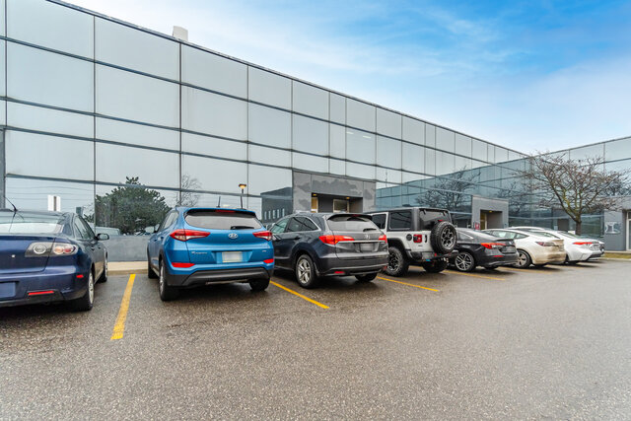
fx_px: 263
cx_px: 316
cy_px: 210
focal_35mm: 15
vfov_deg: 77.4
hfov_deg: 100.4
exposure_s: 1/200
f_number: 7.1
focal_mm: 10
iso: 400
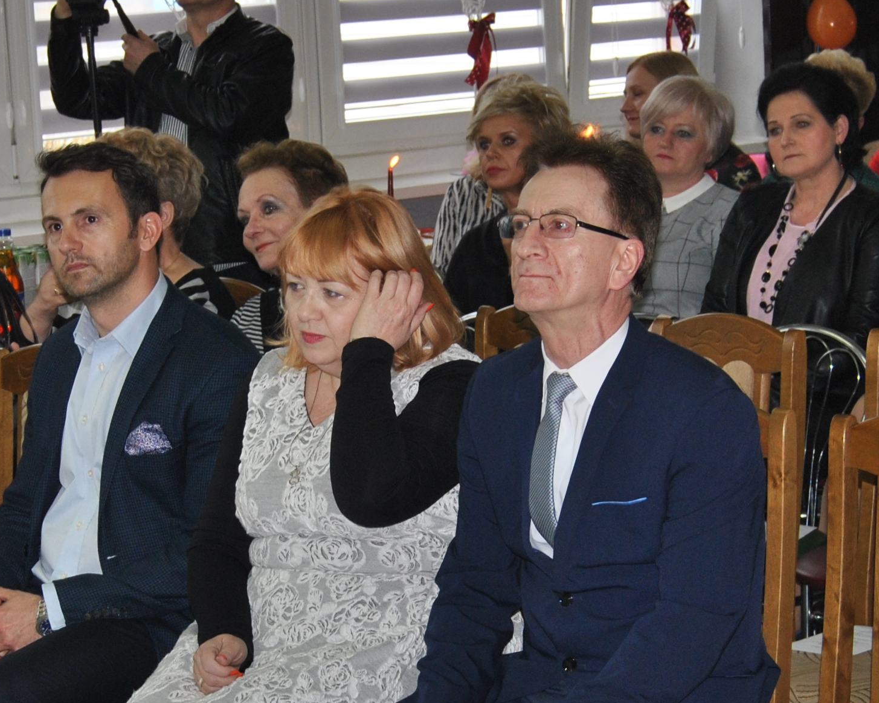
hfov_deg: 16.0
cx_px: 368
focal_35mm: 120
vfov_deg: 12.8
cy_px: 487
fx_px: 3122
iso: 200
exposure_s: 1/60
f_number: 4.5
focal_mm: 32
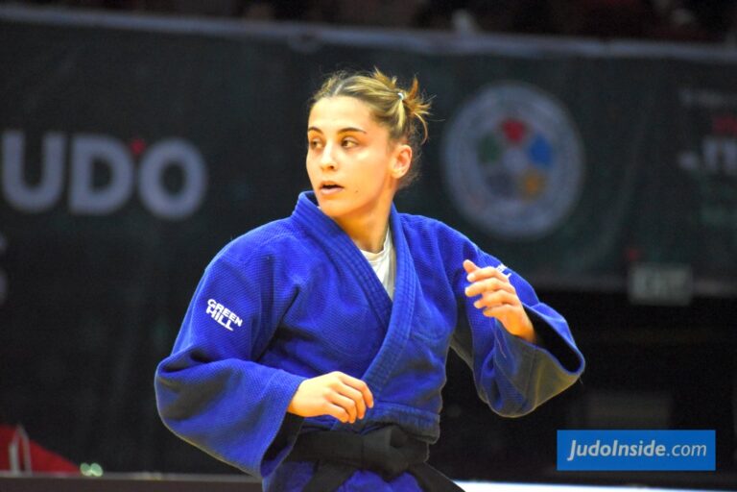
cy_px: 246
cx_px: 368
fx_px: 7676
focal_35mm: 375
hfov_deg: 5.5
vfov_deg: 3.7
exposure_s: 1/640
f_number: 7.1
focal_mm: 250
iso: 6400
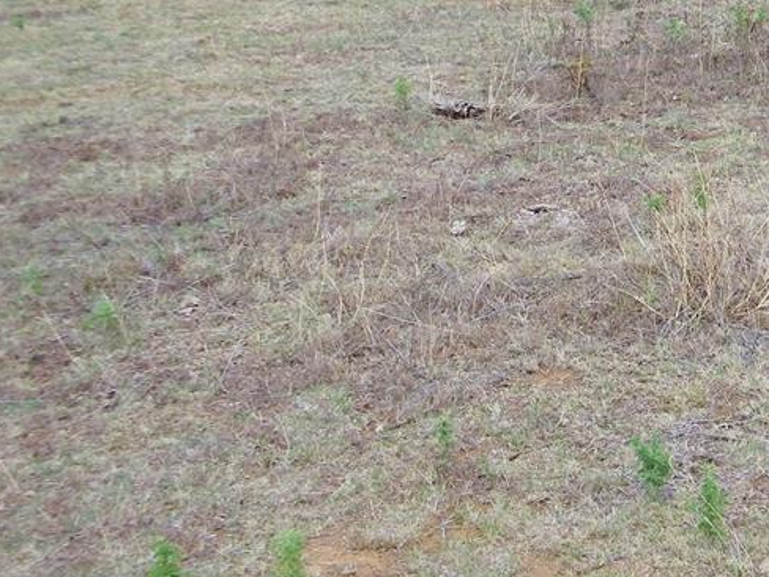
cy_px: 0
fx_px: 1911
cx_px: 723
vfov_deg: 16.8
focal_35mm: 86
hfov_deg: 22.1
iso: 80
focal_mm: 7.2
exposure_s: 1/500
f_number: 3.8
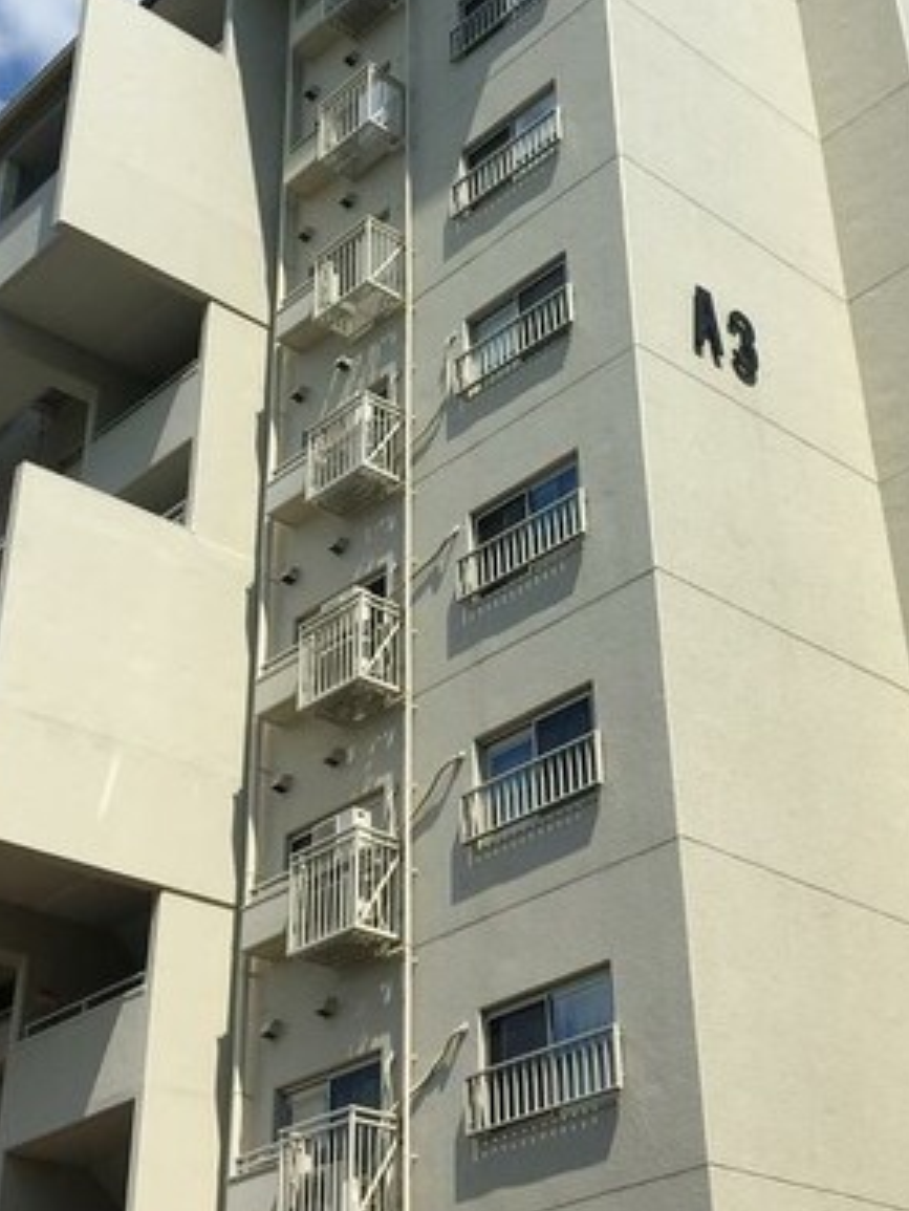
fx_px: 1890
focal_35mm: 54
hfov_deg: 27.0
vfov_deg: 35.3
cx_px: 495
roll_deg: -0.2
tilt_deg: +34.1
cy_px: 425
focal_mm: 4.15
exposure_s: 1/2653
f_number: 2.2
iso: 25
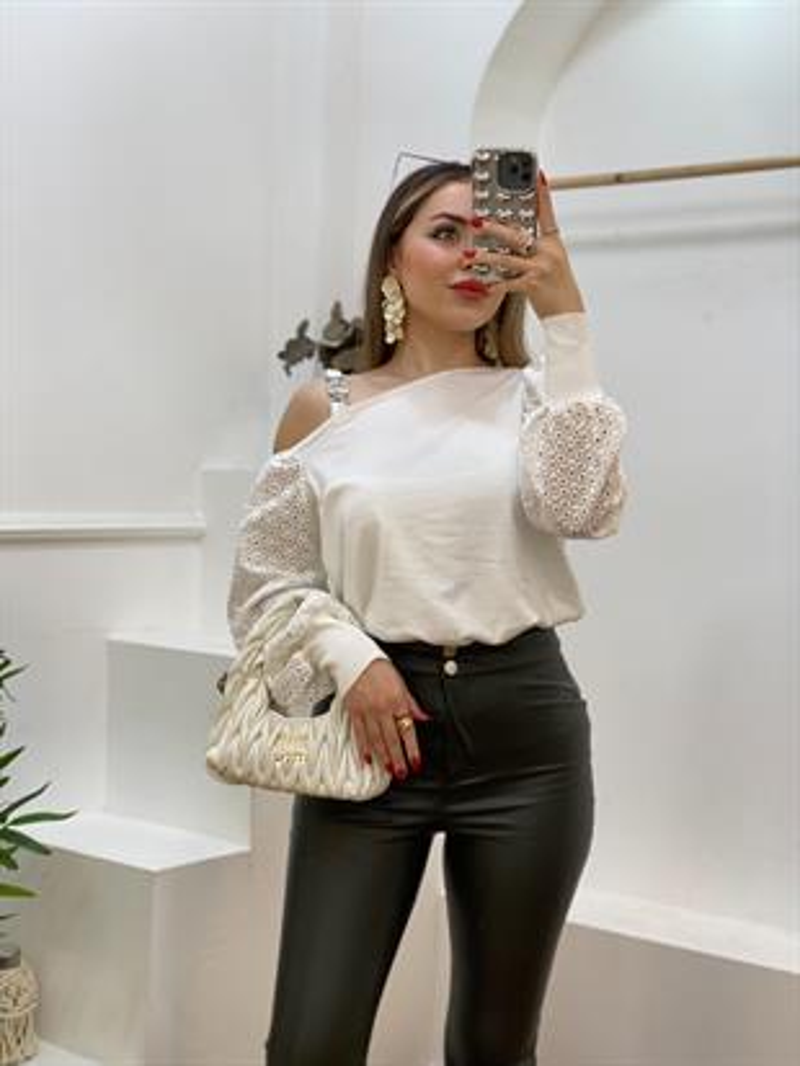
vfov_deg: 36.8
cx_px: 400
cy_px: 533
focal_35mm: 52
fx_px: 1602
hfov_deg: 28.0
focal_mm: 6
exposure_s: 1/100
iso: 64
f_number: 2
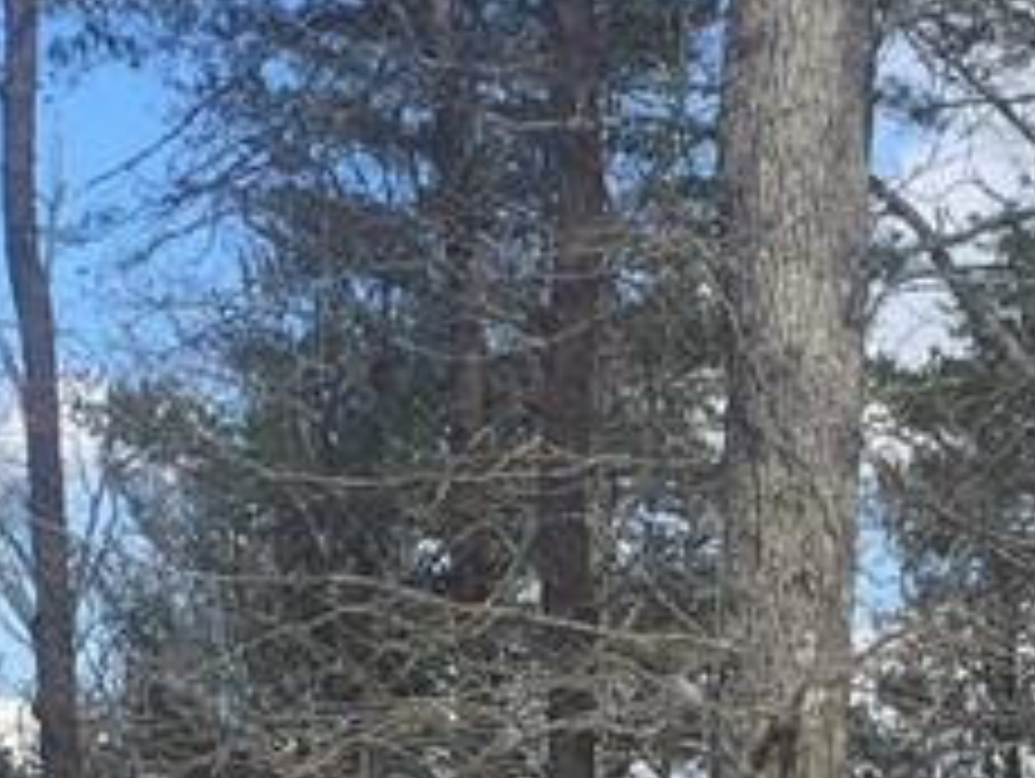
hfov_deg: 15.3
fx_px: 3861
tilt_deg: -3.0
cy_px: 1111
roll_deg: -3.2
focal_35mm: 129
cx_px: 558
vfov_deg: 11.1
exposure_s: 1/1799
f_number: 2.2
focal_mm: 4.15
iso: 32
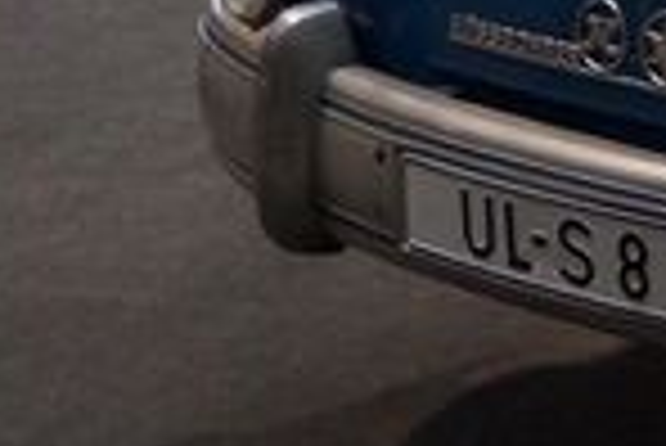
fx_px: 3296
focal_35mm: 178
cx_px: 1634
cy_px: -554
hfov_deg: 10.0
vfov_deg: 7.3
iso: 2500
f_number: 4
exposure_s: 1/160
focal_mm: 22
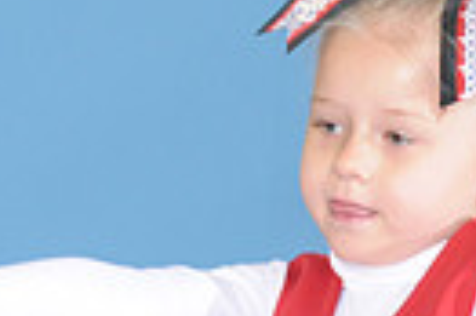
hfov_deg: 2.1
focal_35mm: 999
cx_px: 356
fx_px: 13192
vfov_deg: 1.4
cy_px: 496
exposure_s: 1/125
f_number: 2.8
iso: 500
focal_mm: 150
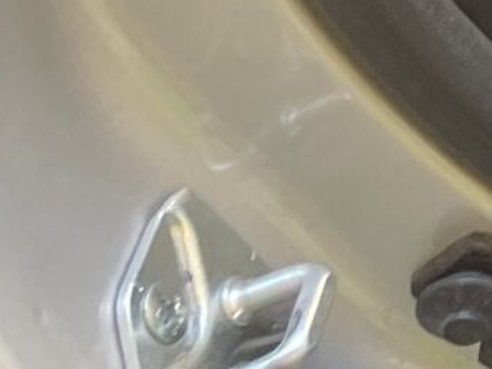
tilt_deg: -32.4
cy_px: -688
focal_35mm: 198
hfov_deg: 8.1
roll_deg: +0.8
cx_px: 1603
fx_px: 2814
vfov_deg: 6.8
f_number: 1.6
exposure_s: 1/103
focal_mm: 4.2
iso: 125
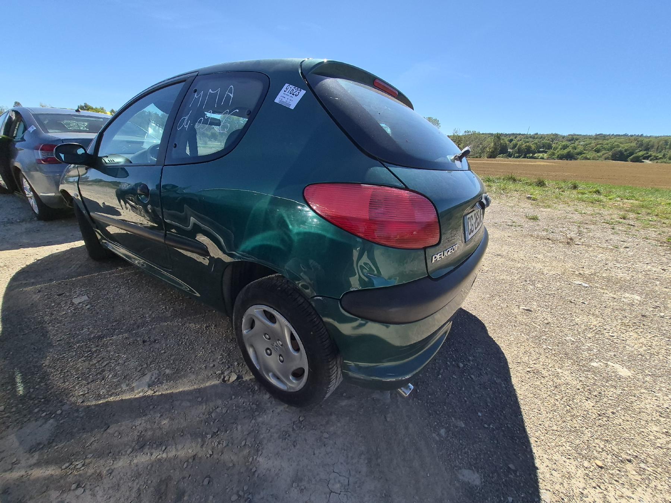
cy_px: 252
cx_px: 336
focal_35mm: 13
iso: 40
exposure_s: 1/1429
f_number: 2.2
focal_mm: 1.74
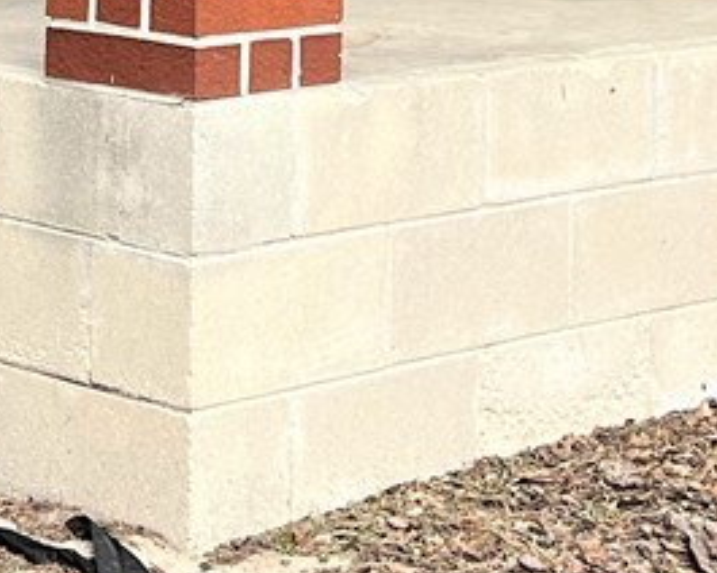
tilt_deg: -1.1
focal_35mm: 153
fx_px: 3247
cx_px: 5
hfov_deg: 12.5
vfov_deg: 9.7
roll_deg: -1.3
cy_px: -365
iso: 50
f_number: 1.5
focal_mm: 5.7
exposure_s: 1/2353
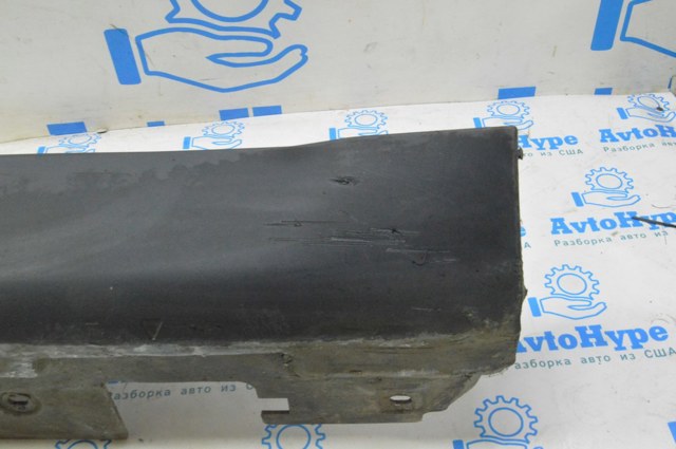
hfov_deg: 49.6
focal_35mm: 39
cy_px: 224
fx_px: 731
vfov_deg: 34.1
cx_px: 338
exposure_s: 1/20
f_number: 20
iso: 6400
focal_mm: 26
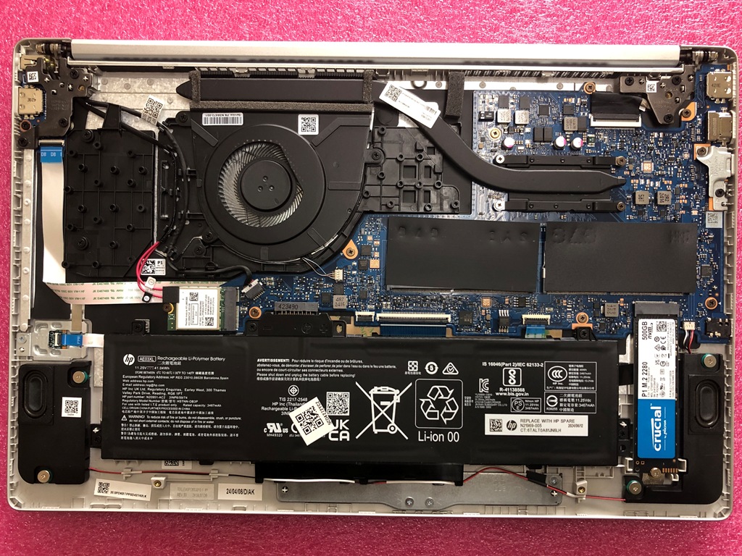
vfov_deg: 49.7
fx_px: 600
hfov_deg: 63.4
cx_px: 371
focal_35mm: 28
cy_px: 278
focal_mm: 3.99
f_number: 1.8
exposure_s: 1/25
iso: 32
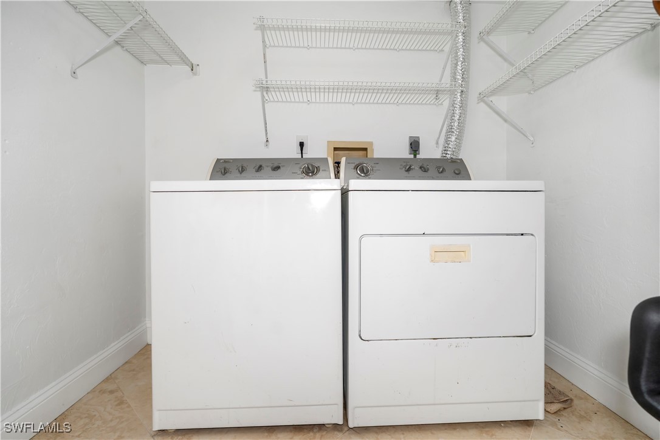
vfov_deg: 73.7
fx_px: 293
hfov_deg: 96.7
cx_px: 330
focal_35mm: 16
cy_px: 220
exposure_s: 1/160
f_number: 4
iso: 400
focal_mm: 16
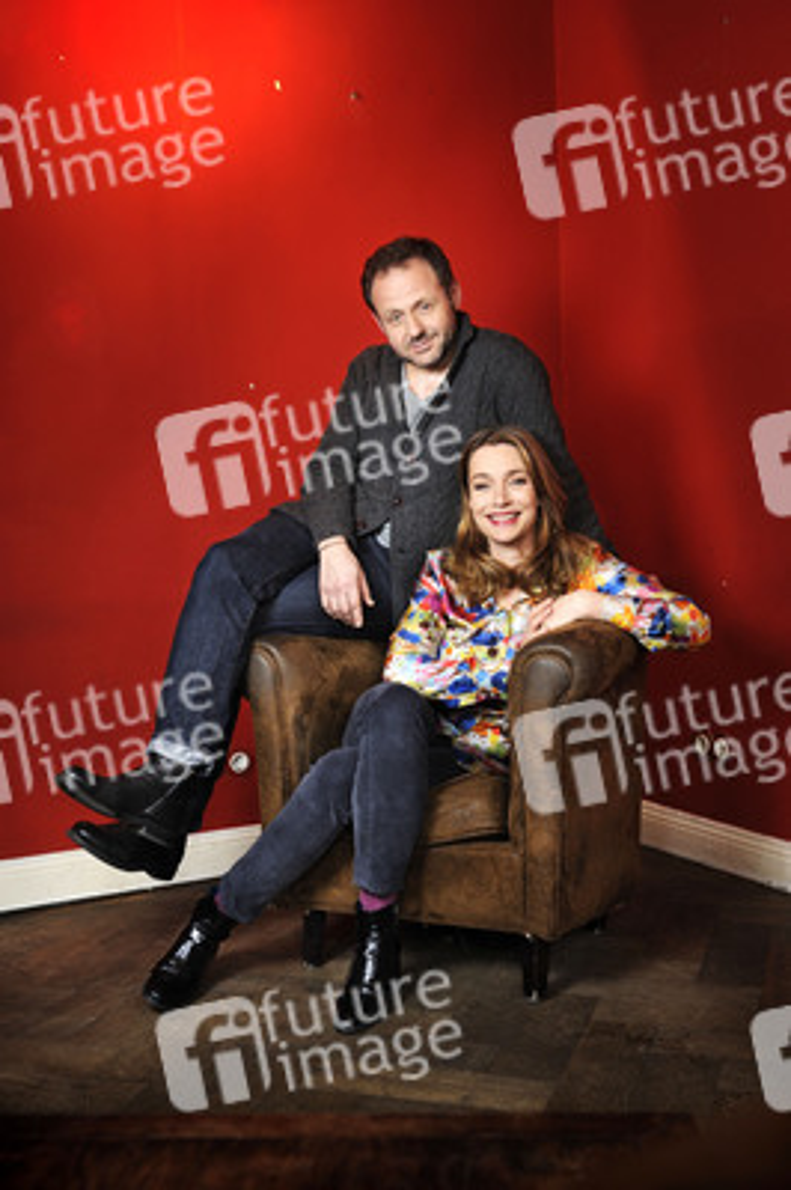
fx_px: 1321
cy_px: 595
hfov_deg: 33.3
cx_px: 396
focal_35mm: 40
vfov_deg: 48.5
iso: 1000
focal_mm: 40
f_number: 4
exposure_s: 1/40
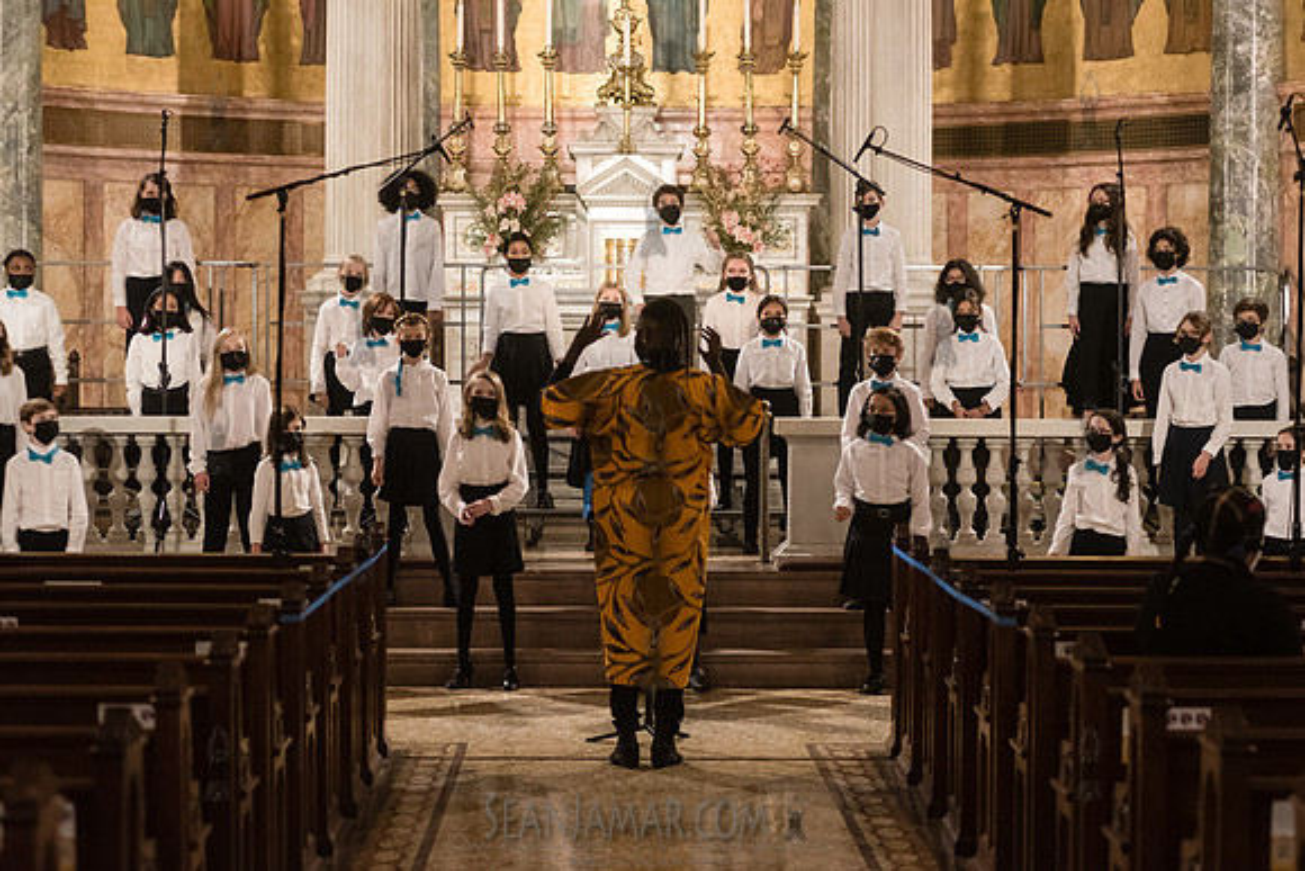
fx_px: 2907
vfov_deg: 17.0
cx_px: 652
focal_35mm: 80
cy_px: 436
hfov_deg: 25.3
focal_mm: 80
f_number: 4
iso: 4000
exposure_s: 1/200
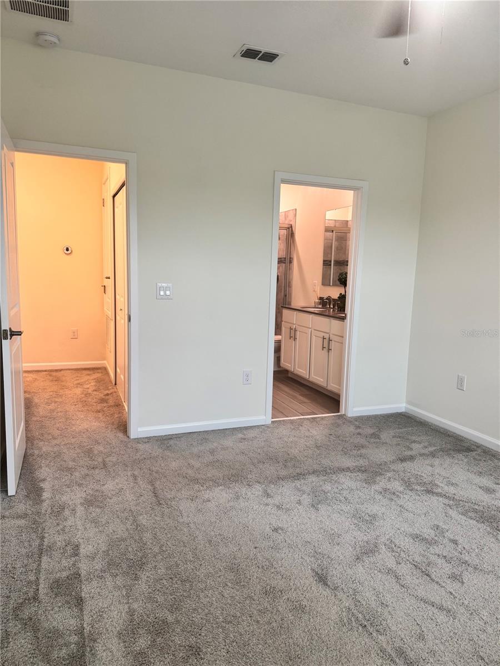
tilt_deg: -8.1
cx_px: 250
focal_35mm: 24
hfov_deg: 56.8
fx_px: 462
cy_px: 333
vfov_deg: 71.6
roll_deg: -1.4
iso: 160
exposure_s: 1/60
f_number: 1.78
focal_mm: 6.76
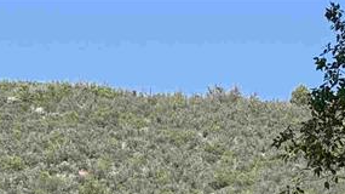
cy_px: 461
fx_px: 1719
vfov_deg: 6.2
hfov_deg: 11.3
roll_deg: +0.4
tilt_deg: +4.7
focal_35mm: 188
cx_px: 389
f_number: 1.78
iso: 64
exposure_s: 1/2208
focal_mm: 6.76
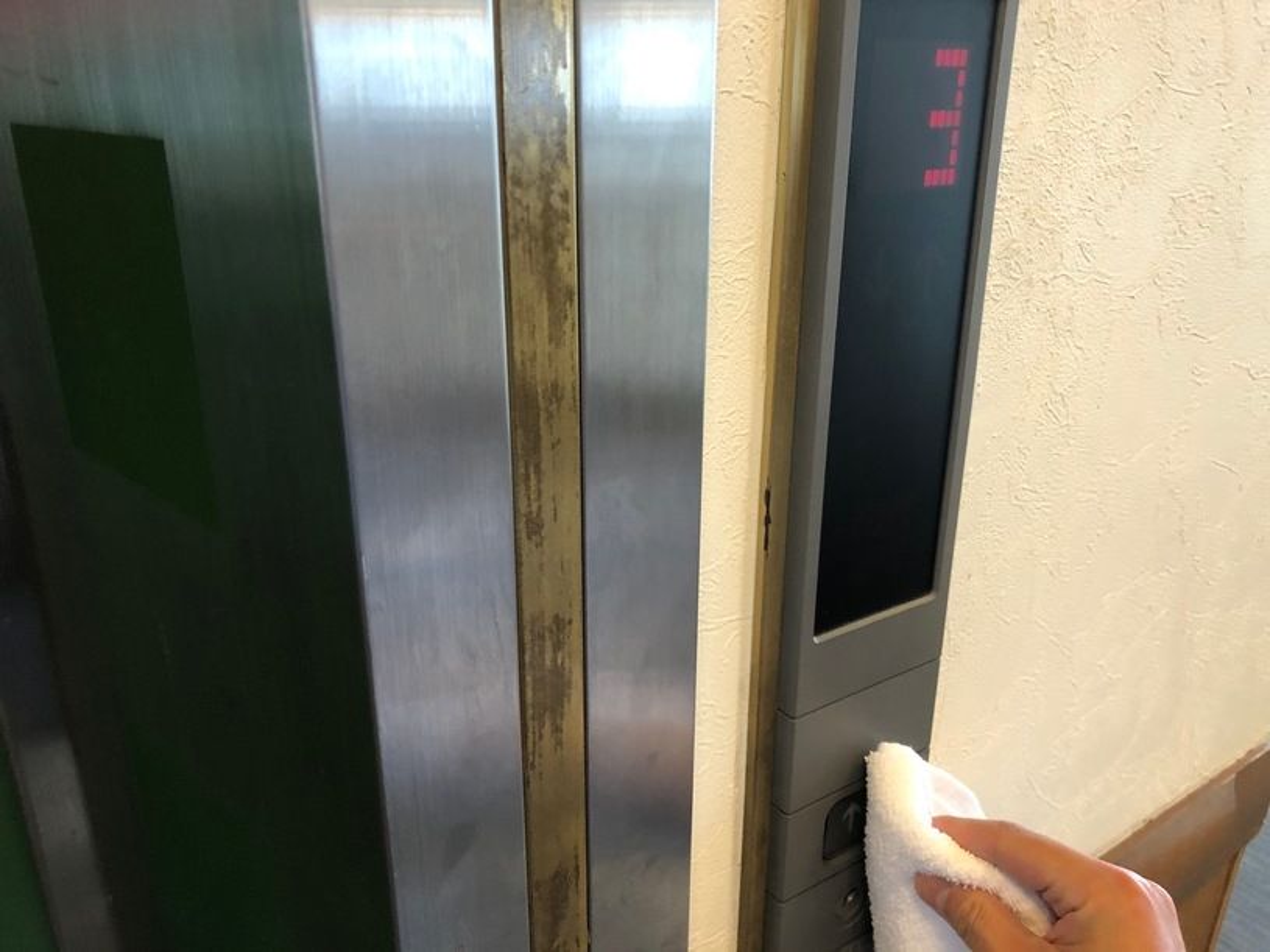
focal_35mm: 28
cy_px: 476
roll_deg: +0.2
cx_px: 635
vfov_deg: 49.7
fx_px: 1027
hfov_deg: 63.5
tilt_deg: -21.6
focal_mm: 4
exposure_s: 1/17
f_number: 1.8
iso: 64
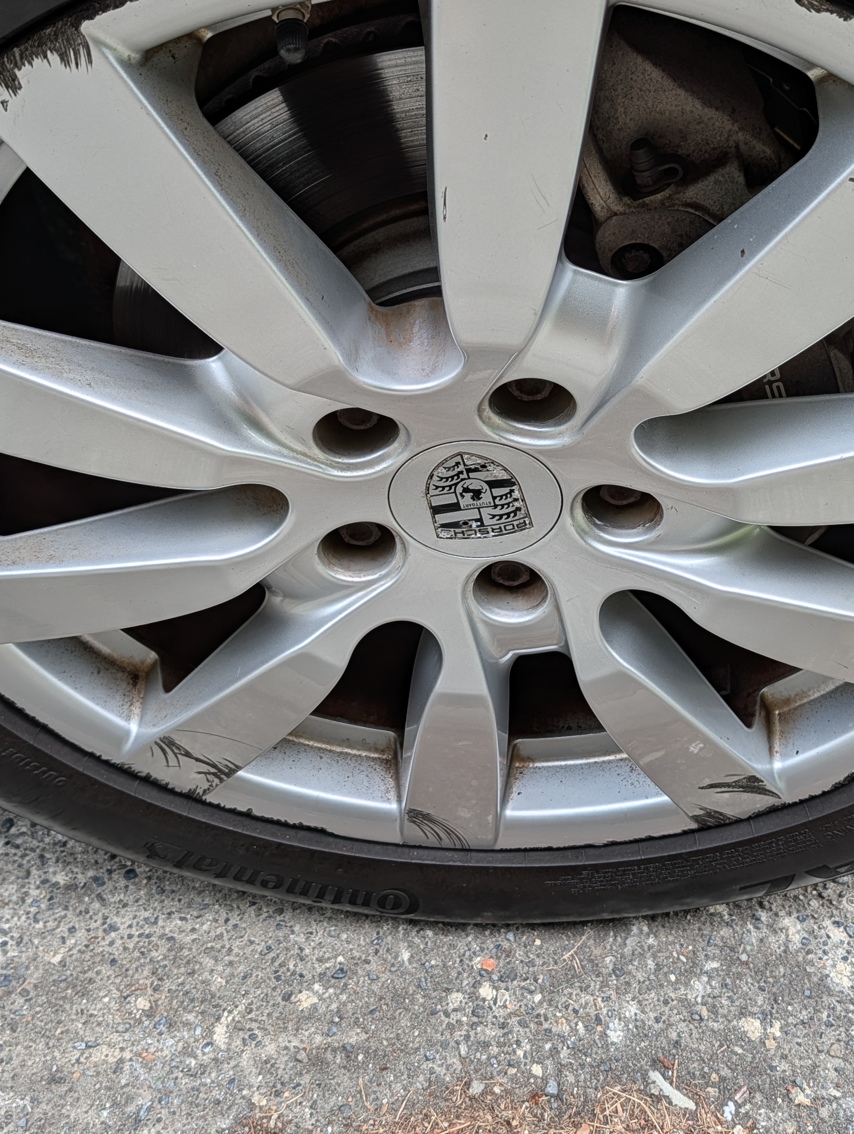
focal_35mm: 43
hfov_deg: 33.6
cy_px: 470
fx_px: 1411
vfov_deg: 43.6
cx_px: 476
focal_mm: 6.9
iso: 19
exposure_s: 1/631
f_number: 1.68
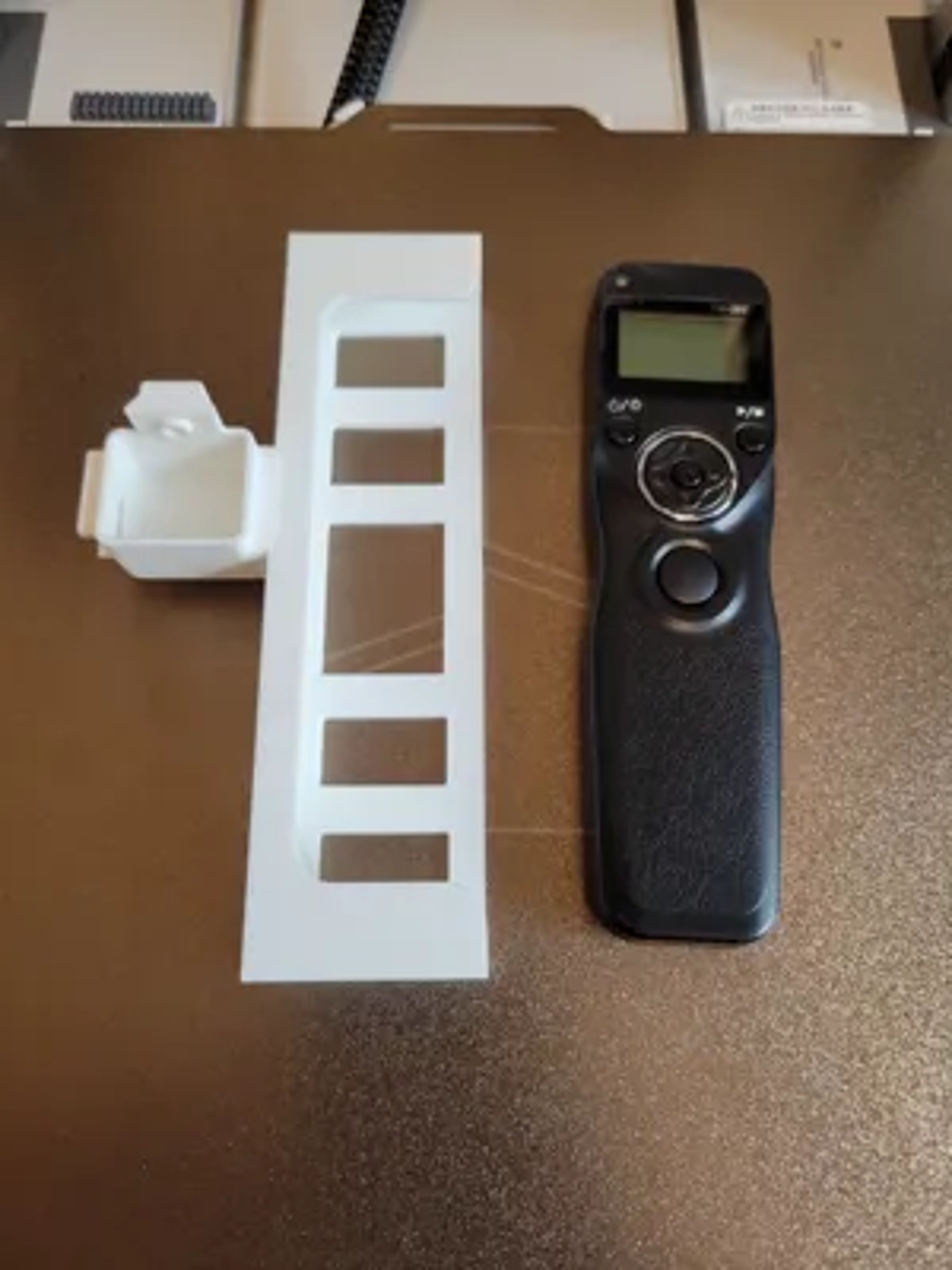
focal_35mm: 26
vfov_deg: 67.3
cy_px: 635
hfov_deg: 53.1
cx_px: 476
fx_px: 953
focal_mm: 5.4
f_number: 1.8
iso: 250
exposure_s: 1/40
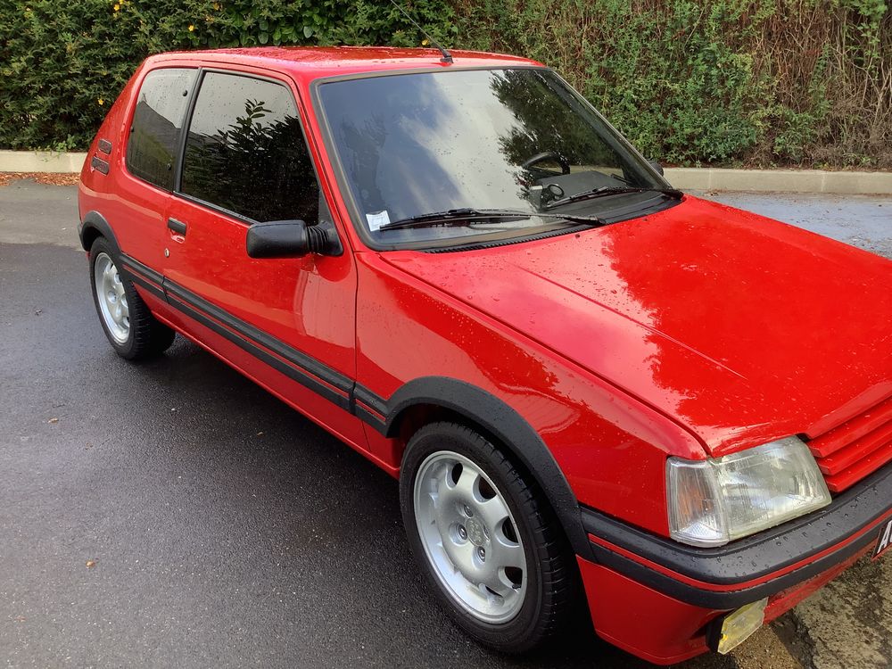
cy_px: 334
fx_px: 799
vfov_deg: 45.4
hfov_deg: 58.4
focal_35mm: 31
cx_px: 446
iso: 25
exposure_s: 1/121
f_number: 2.4
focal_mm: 3.3
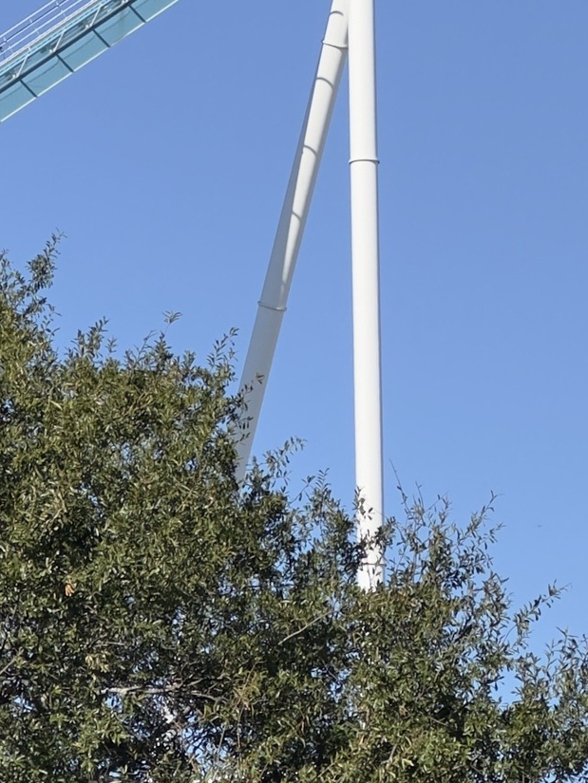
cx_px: 512
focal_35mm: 239
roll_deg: +1.6
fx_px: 5412
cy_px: 198
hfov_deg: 6.2
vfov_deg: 8.3
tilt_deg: +13.5
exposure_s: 1/704
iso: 32
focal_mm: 9
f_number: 2.8
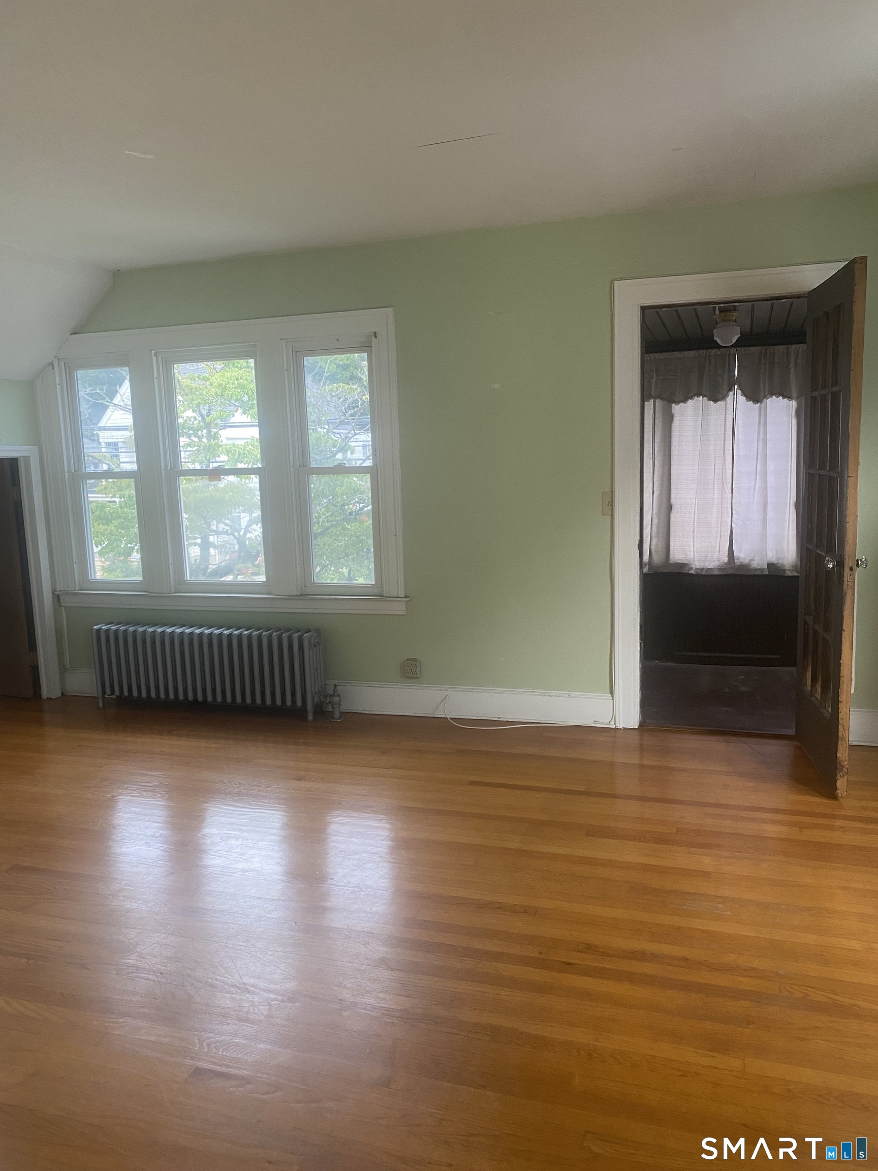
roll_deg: +2.2
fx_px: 879
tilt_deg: -5.7
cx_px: 439
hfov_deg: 53.1
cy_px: 586
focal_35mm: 26
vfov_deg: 67.3
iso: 125
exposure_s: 1/93
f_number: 1.8
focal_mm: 4.25
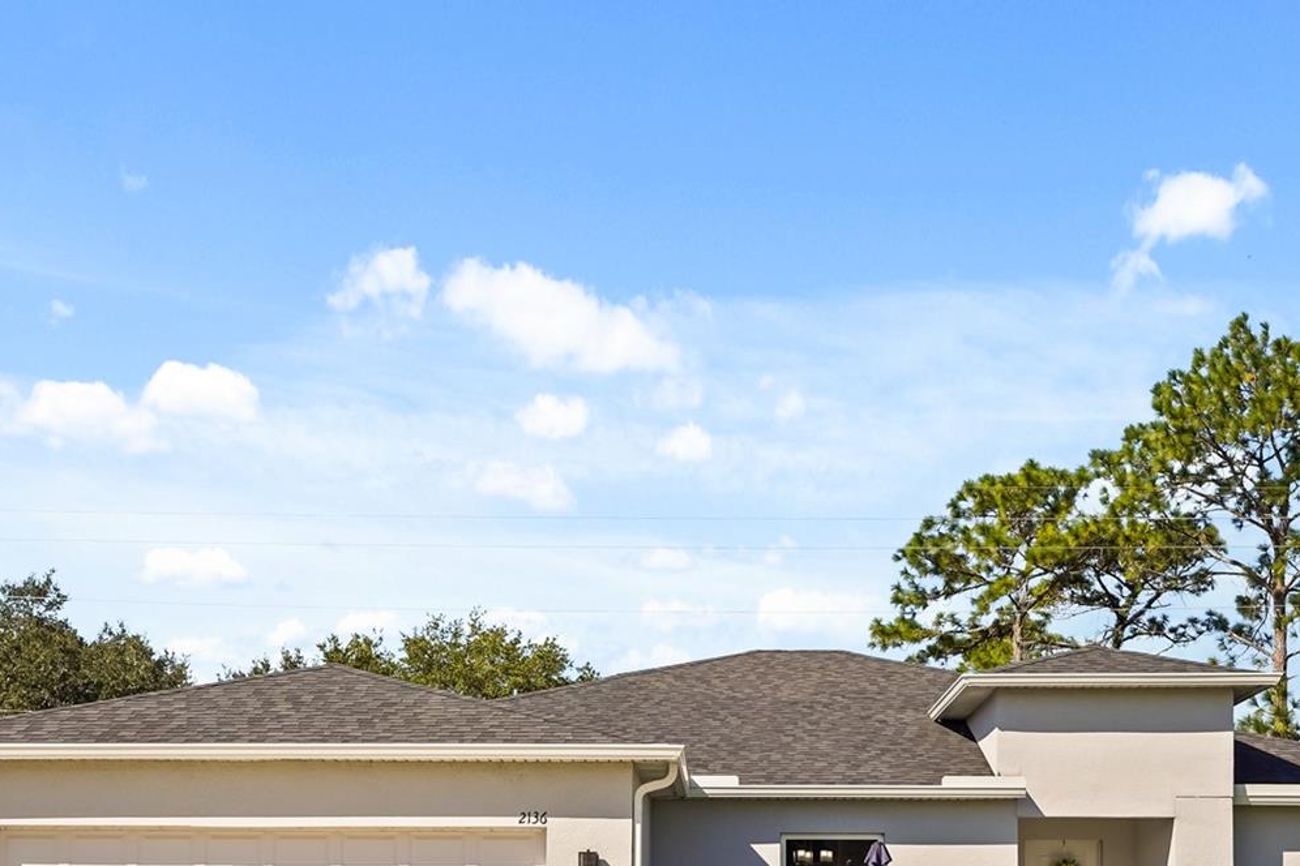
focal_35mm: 53
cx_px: 754
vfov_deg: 25.2
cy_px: 653
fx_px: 1914
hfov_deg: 37.4
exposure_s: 1/2500
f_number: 4
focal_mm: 33
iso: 250
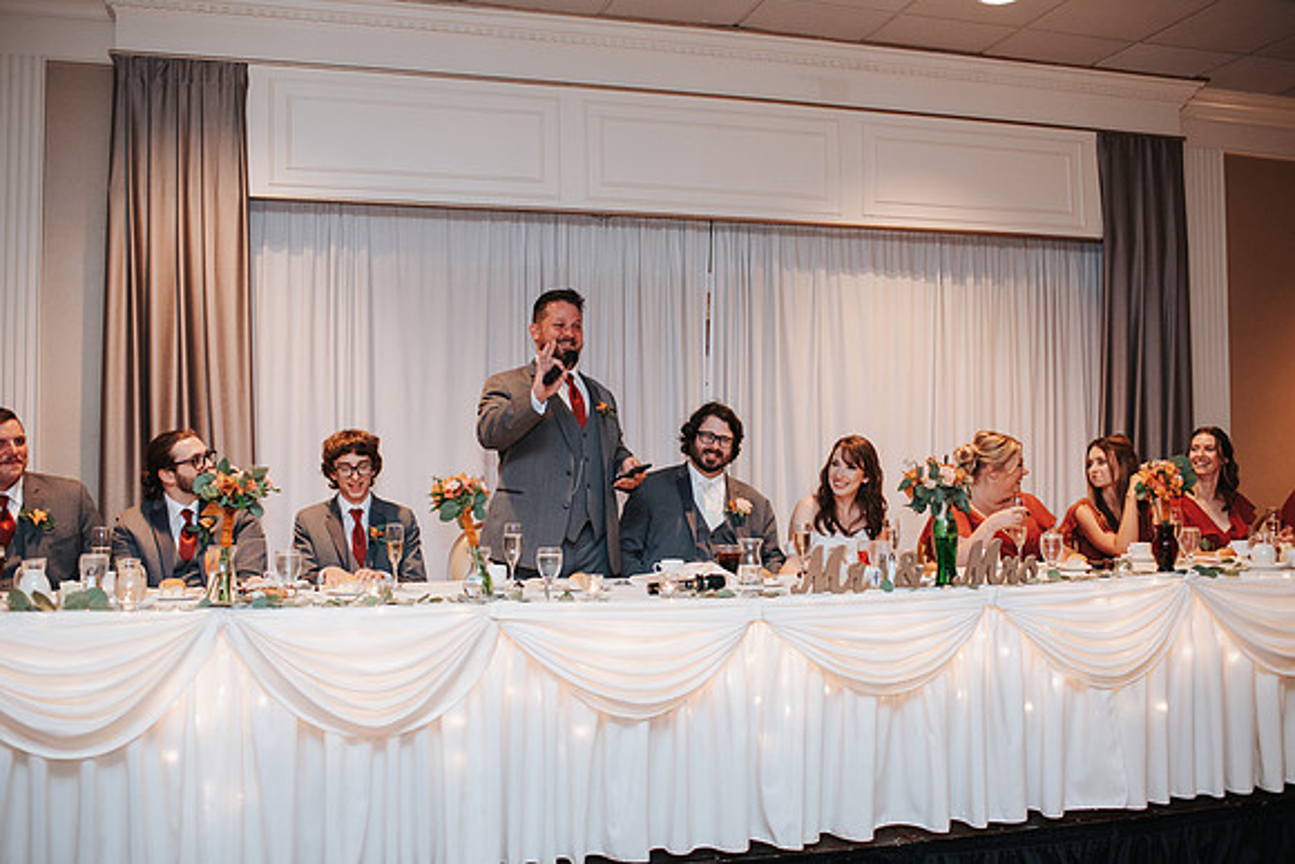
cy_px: 432
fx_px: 1259
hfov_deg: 54.4
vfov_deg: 37.9
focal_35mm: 35
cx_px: 648
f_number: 2.8
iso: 1000
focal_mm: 35
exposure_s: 1/160
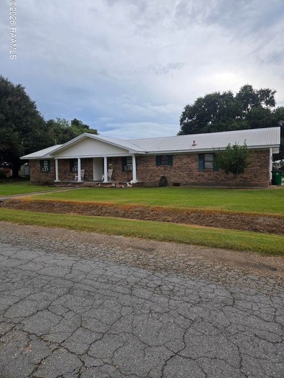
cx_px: 142
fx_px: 252
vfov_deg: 73.9
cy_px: 189
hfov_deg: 58.9
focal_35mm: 23
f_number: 1.8
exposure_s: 1/957
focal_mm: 5.4
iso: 80
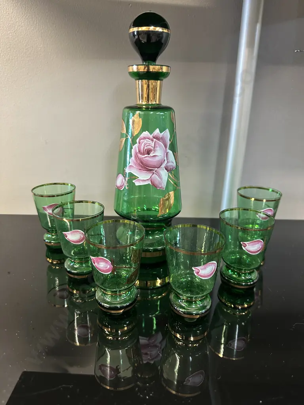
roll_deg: -1.0
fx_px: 281
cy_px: 202
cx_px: 152
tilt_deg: -22.6
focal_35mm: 24
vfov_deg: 71.6
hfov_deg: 56.8
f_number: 1.78
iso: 400
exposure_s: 1/50
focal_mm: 6.86
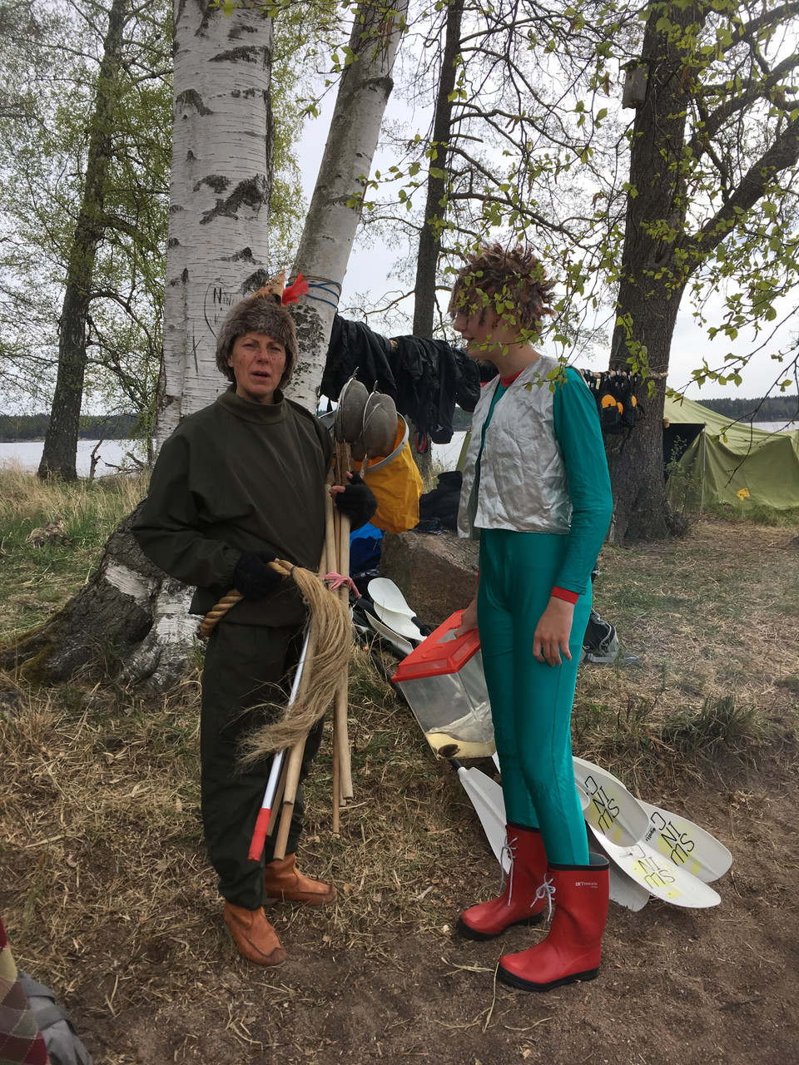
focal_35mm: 29
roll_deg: +0.6
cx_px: 400
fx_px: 892
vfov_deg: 61.7
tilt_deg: -6.4
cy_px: 532
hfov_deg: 48.2
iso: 25
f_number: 2.2
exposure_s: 1/938
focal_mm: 4.15
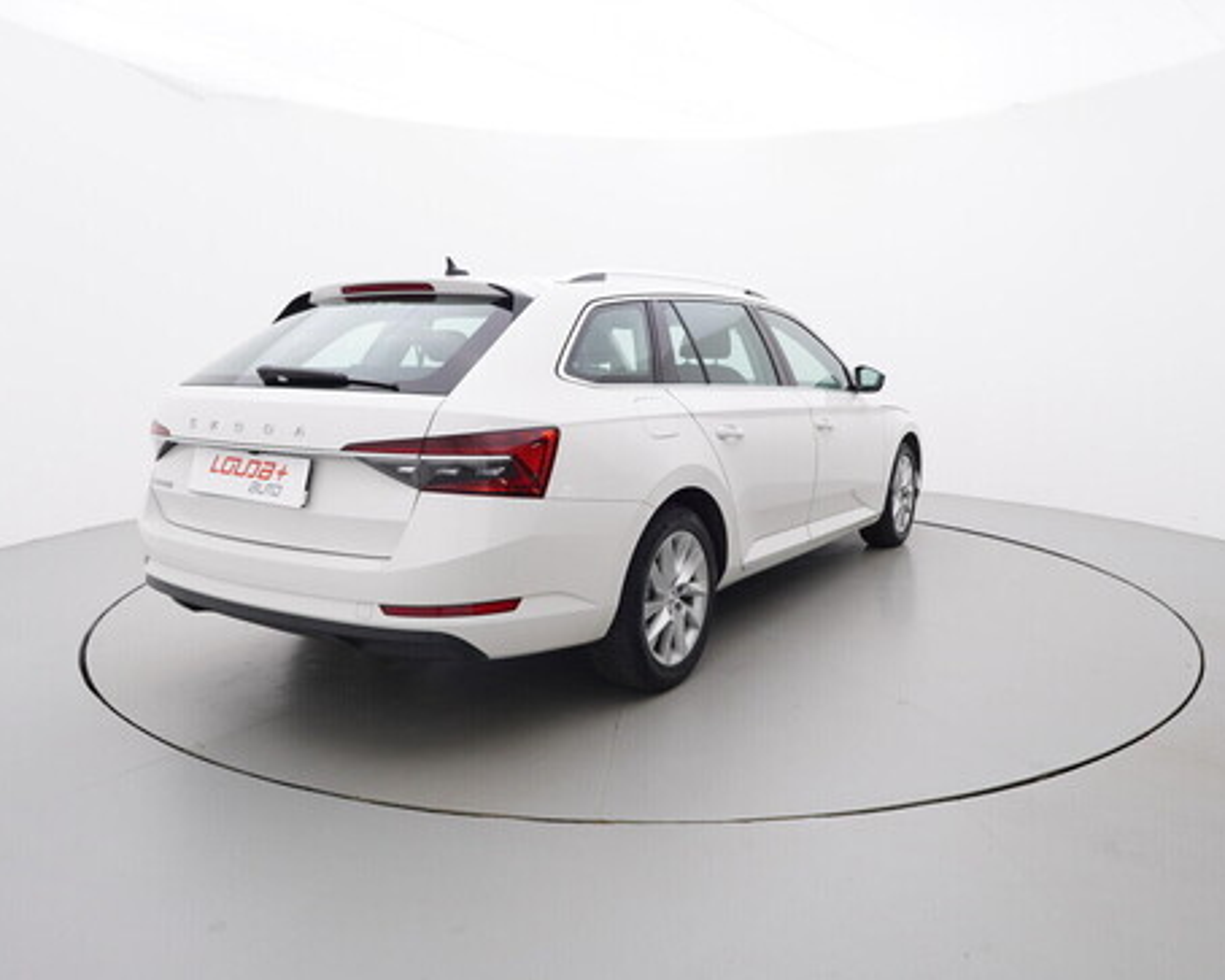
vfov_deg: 55.7
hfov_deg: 66.9
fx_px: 927
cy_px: 487
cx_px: 644
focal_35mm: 26
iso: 200
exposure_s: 1/80
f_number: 5
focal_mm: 15
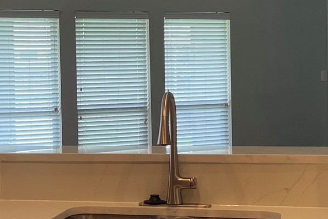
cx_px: 34
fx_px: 847
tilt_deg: -1.2
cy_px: 91
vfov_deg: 14.7
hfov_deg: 21.4
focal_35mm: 93
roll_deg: +1.7
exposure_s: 1/120
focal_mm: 4.2
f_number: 1.6
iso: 80
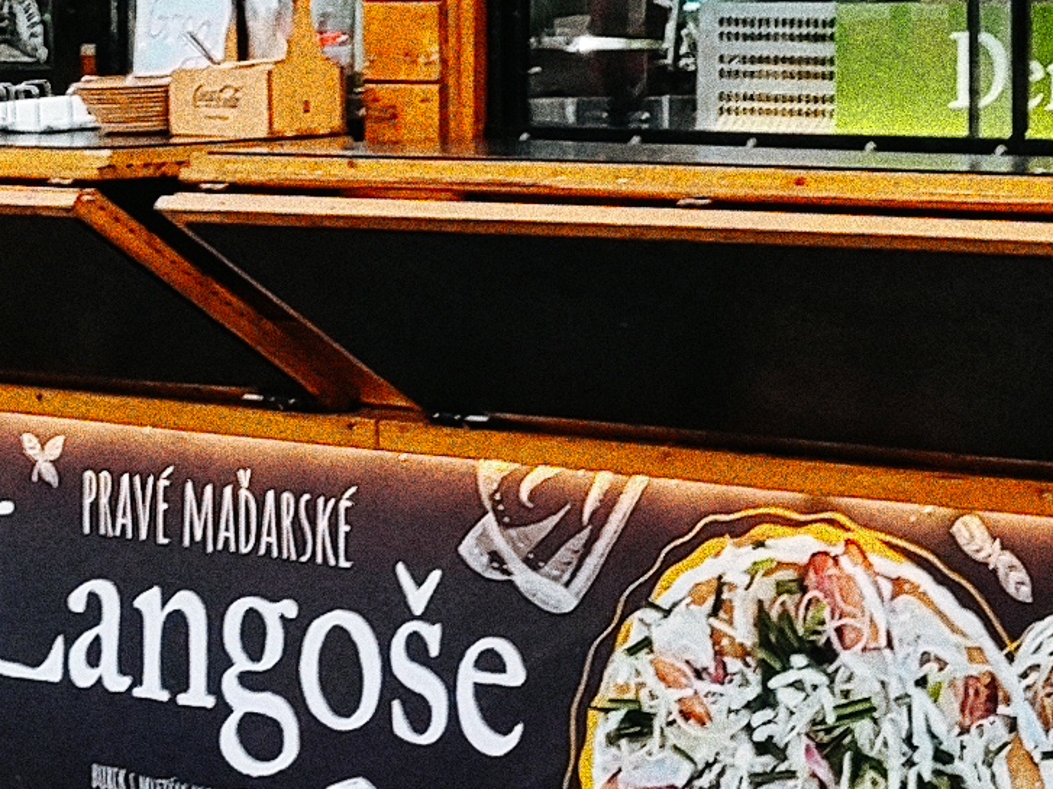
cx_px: 744
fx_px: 4015
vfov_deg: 11.2
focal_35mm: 132
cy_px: 78
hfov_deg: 14.9
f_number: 1.89
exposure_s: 1/100
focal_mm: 5.89
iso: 94
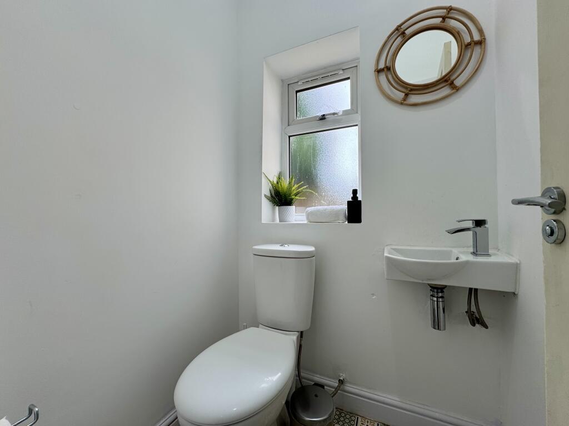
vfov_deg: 85.7
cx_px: 284
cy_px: 213
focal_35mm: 14
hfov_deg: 102.1
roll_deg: +0.4
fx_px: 230
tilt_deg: +3.5
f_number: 2.2
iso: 40
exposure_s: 1/137
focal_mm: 2.22
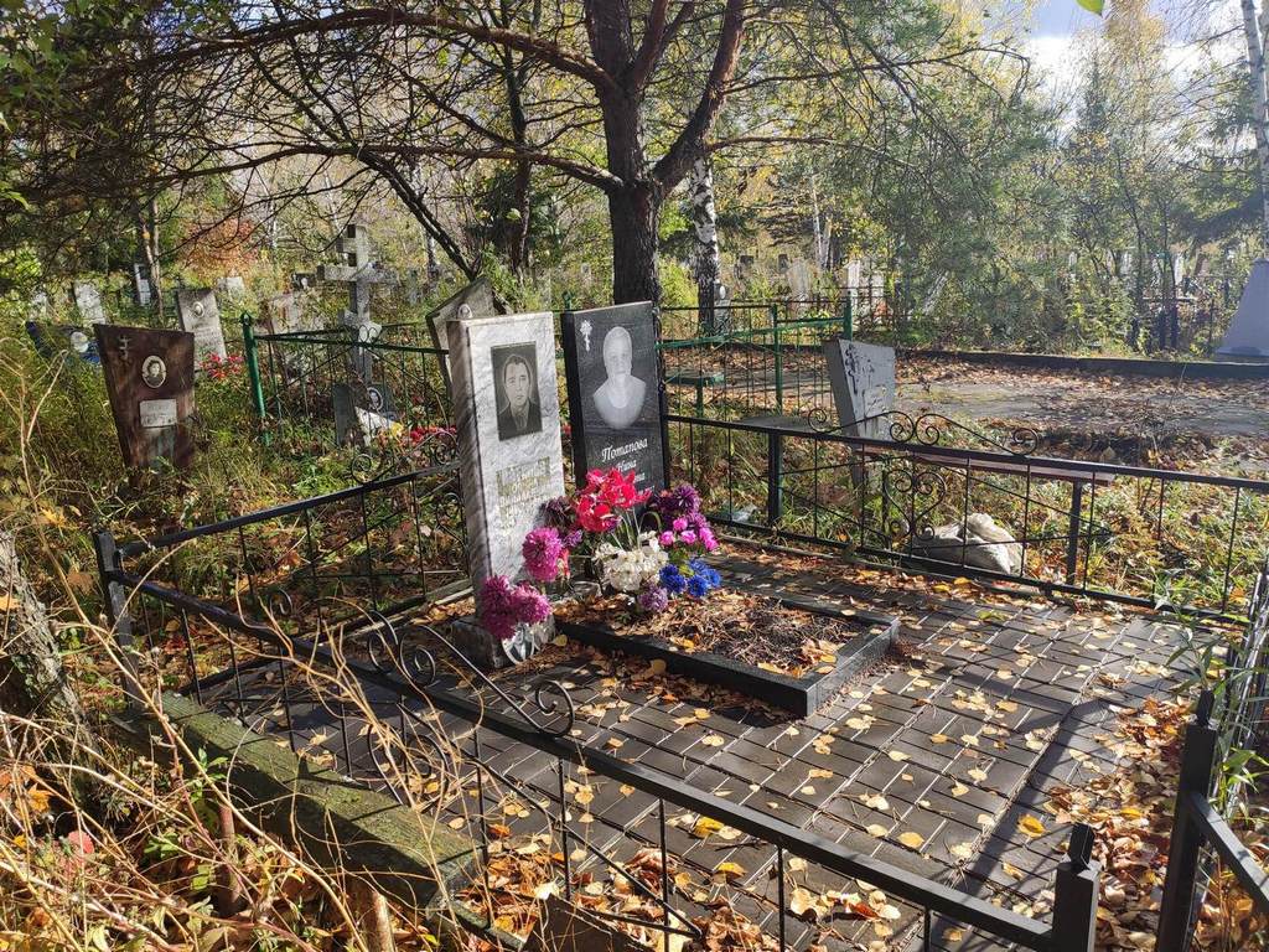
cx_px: 634
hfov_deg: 67.3
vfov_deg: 53.1
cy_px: 476
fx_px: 953
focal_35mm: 26
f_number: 1.75
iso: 112
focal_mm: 4.77
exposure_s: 1/784
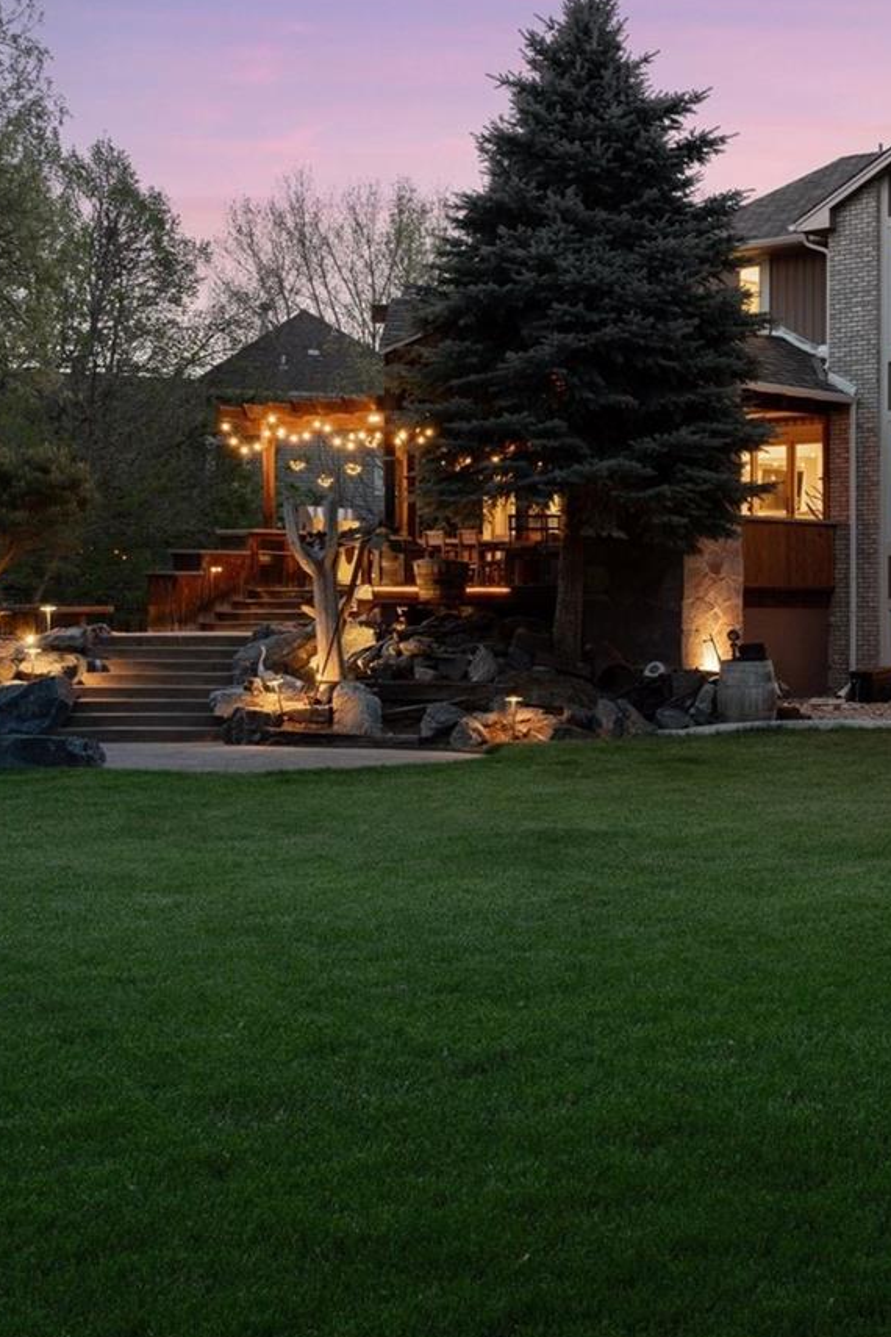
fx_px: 2153
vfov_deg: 34.4
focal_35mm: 58
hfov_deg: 22.4
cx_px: 908
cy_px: 568
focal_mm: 31
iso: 400
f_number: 8
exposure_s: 1/1.25
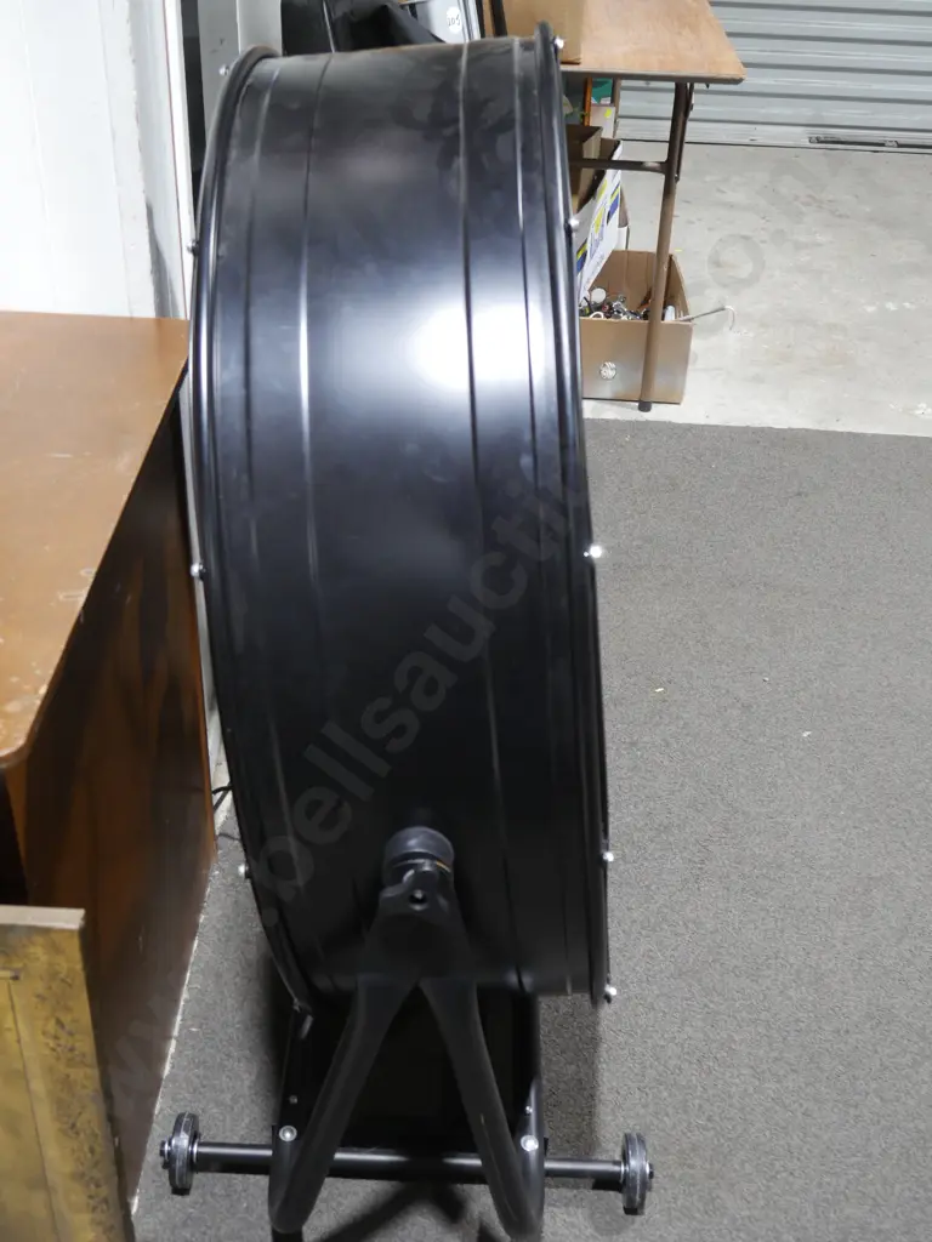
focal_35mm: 40
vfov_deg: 46.8
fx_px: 1436
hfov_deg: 36.0
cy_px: 621
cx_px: 466
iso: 800
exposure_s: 1/60
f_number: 4.5
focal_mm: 20
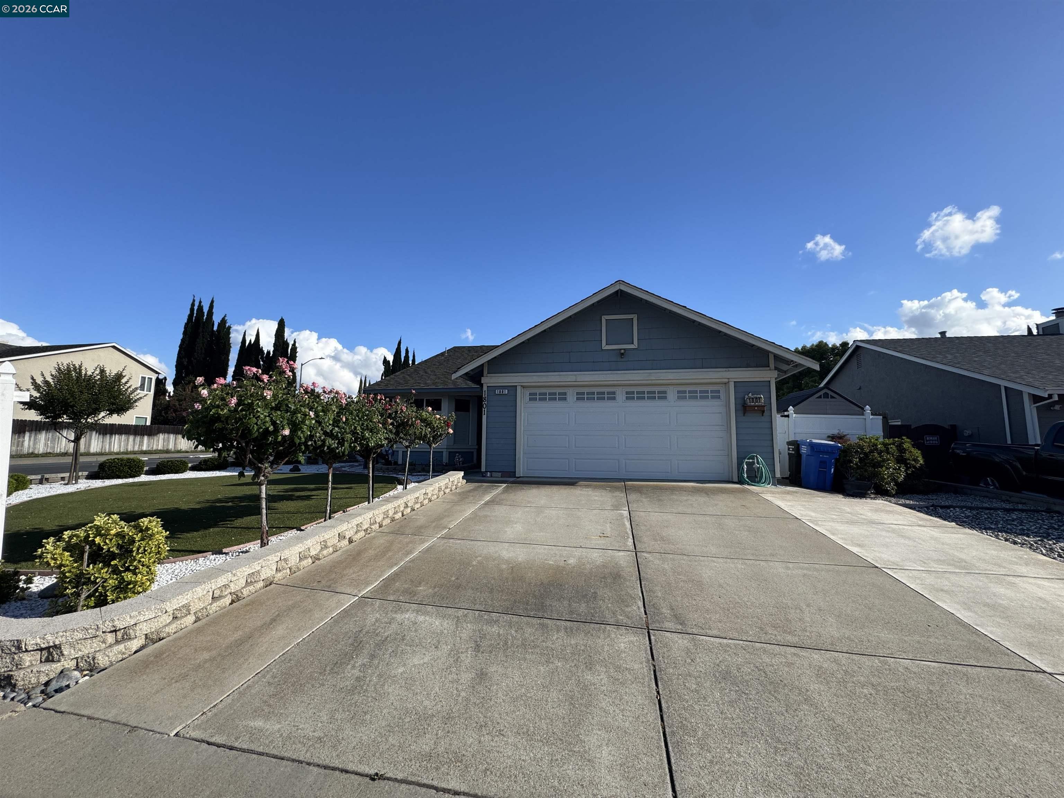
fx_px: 430
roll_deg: -1.5
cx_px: 532
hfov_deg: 102.1
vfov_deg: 85.7
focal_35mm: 14
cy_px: 399
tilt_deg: +6.8
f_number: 2.2
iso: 40
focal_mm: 2.22
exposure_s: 1/1198
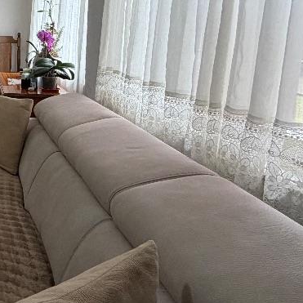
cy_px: 53
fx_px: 396
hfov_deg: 29.7
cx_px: -126
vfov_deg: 39.9
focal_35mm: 40
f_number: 2.2
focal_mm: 2.2
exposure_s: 1/102
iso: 320
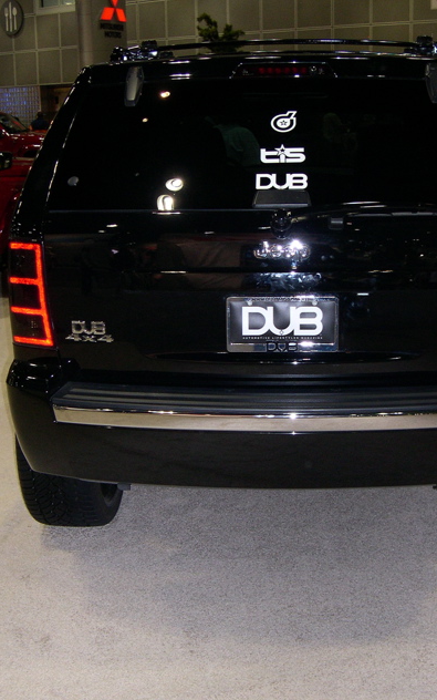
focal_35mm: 51
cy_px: 354
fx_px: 972
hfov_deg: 25.3
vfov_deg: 39.6
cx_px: 274
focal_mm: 8
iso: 196
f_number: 2.8
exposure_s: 1/60
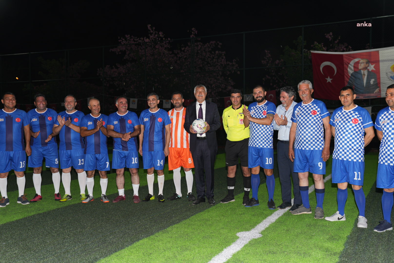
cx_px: 197
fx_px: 405
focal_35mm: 37
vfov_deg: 36.0
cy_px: 132
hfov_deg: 51.9
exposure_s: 1/200
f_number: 3.2
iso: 200
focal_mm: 37
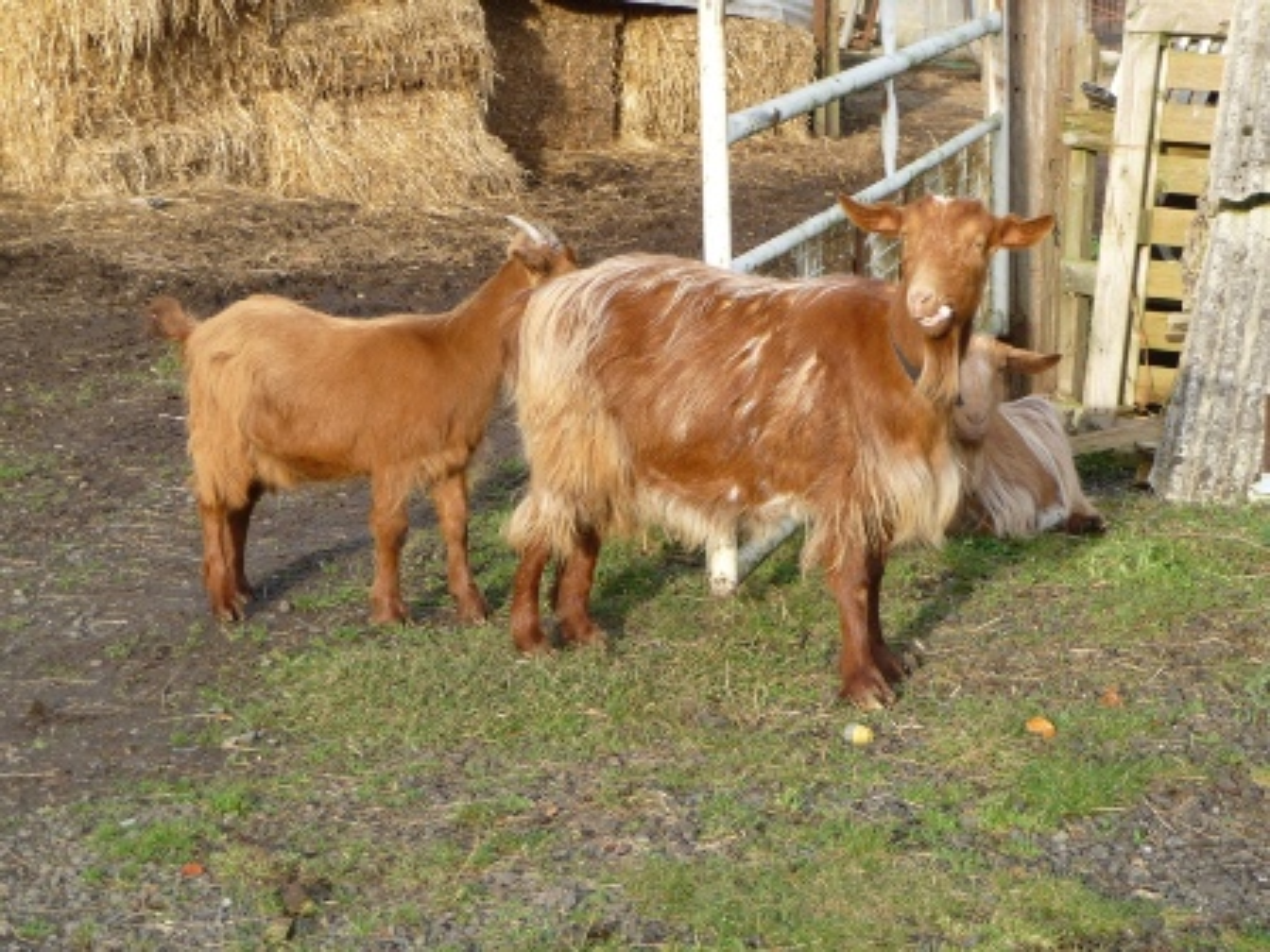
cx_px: 635
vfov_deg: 14.4
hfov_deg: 19.1
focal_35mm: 103
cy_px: 476
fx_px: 3779
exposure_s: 1/125
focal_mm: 17.5
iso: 100
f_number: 4.7
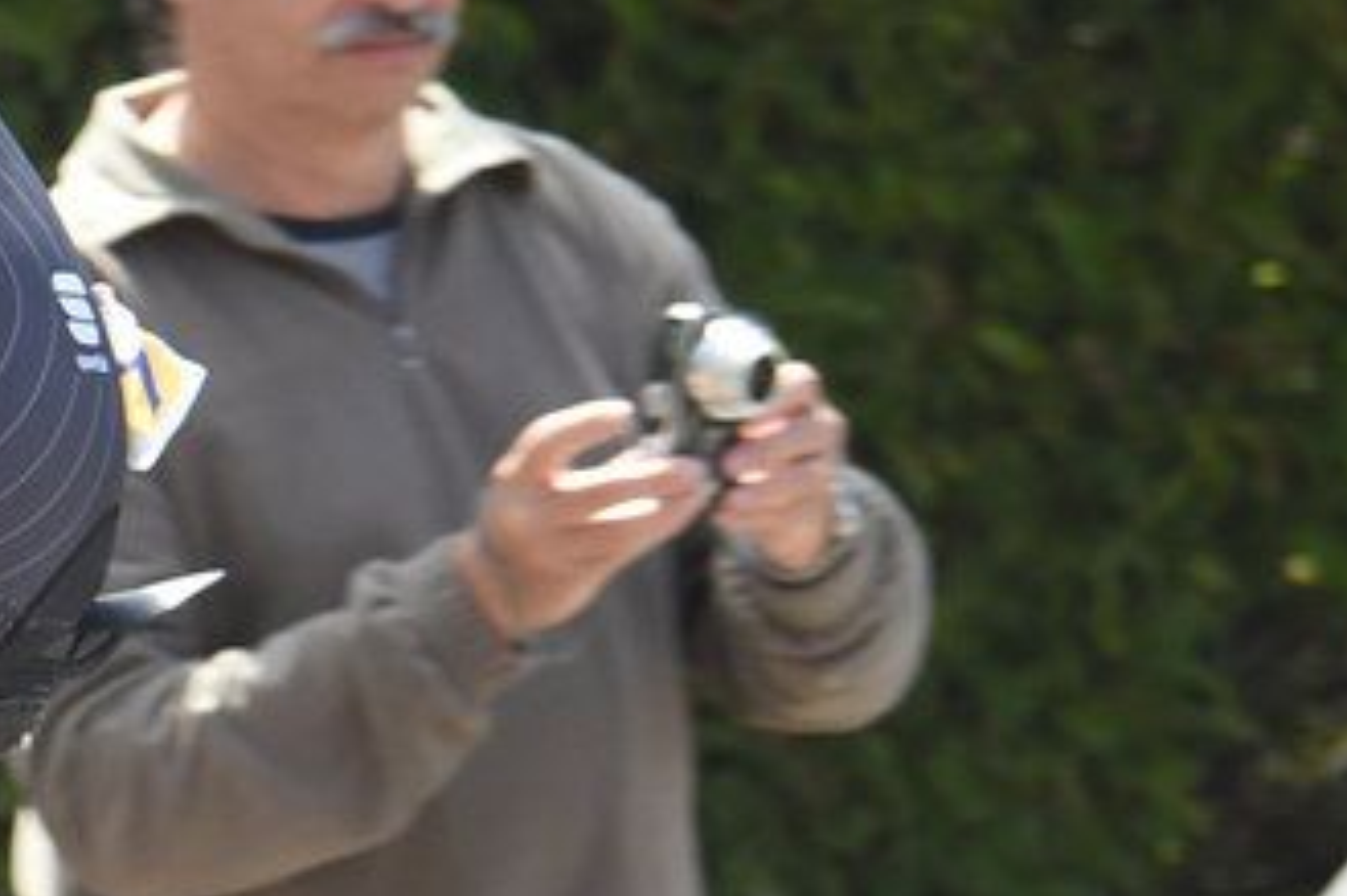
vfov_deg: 2.4
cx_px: -475
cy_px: 712
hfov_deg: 3.5
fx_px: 21802
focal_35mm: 583
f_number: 7.1
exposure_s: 1/1000
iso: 1600
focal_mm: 160
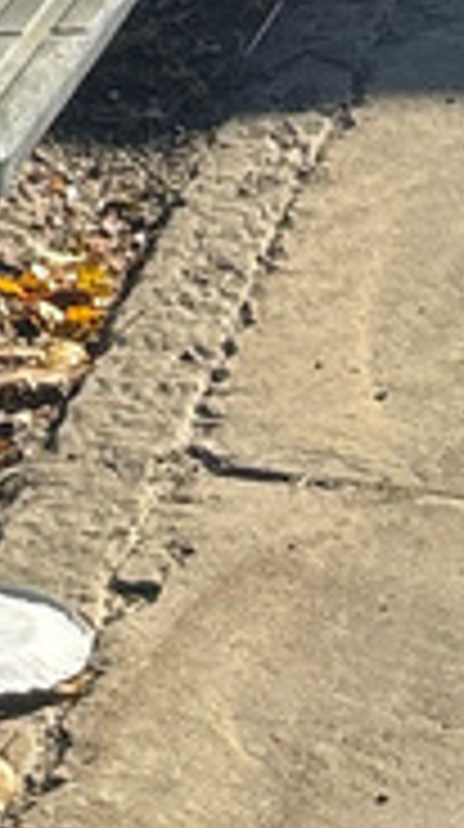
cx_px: -1446
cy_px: -680
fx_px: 4061
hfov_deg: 5.6
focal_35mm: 185
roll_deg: +3.0
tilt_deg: -7.2
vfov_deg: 10.9
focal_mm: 5.96
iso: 50
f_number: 1.6
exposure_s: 1/1543
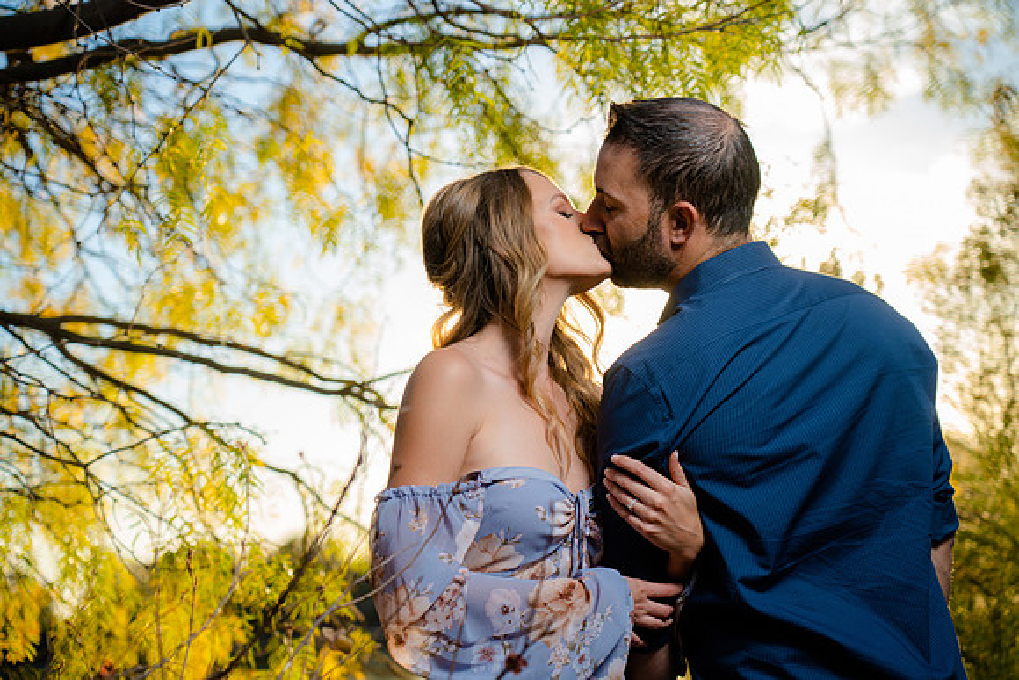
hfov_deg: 25.4
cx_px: 510
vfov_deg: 17.1
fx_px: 2265
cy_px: 340
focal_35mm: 80
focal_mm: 80
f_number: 4
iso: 50
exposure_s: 1/250
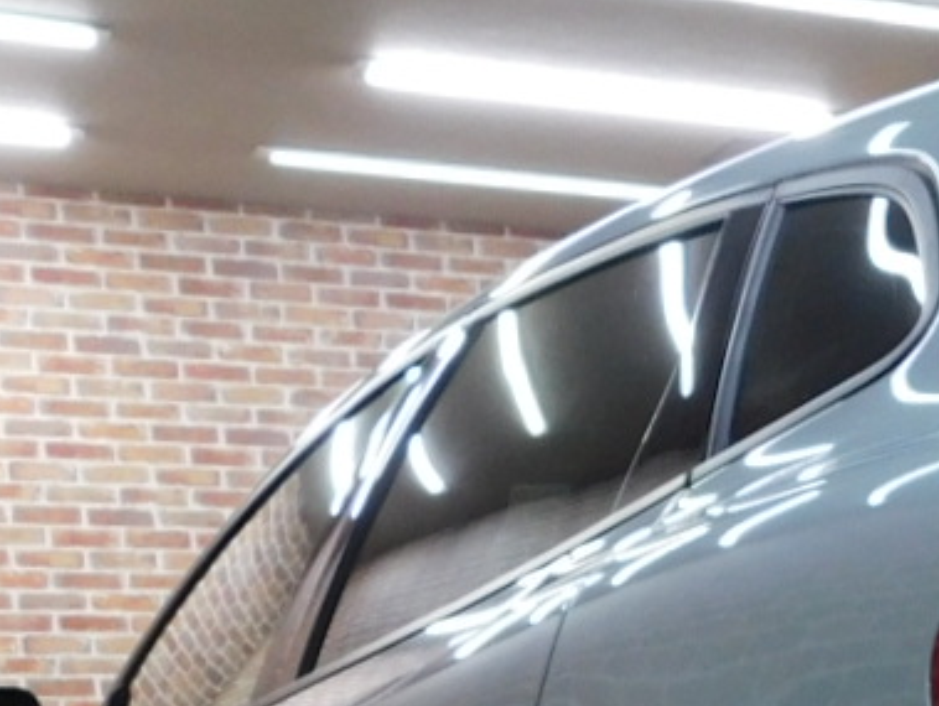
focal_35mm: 97
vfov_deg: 14.1
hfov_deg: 18.3
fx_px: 2634
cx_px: 1338
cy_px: 1122
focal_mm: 4
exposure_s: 1/30
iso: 160
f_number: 3
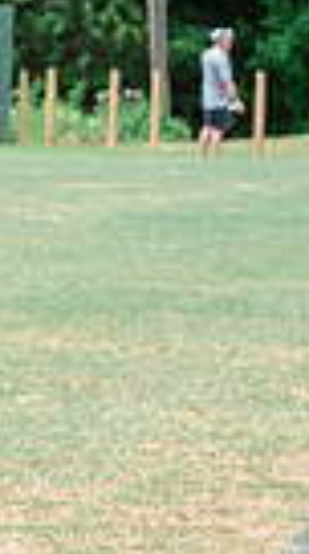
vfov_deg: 4.4
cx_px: -785
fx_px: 7202
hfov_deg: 2.4
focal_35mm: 492
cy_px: 283
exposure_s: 1/800
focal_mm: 110
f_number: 7.1
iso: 250
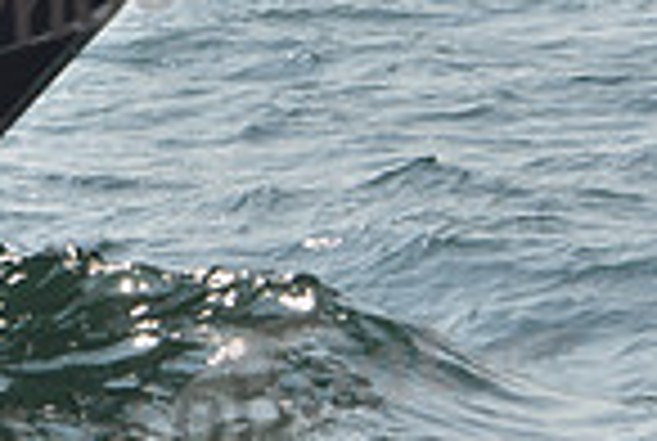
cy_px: -223
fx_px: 6675
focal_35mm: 365
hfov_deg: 5.6
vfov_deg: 3.8
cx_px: -288
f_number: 7.1
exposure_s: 1/800
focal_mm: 92
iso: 400
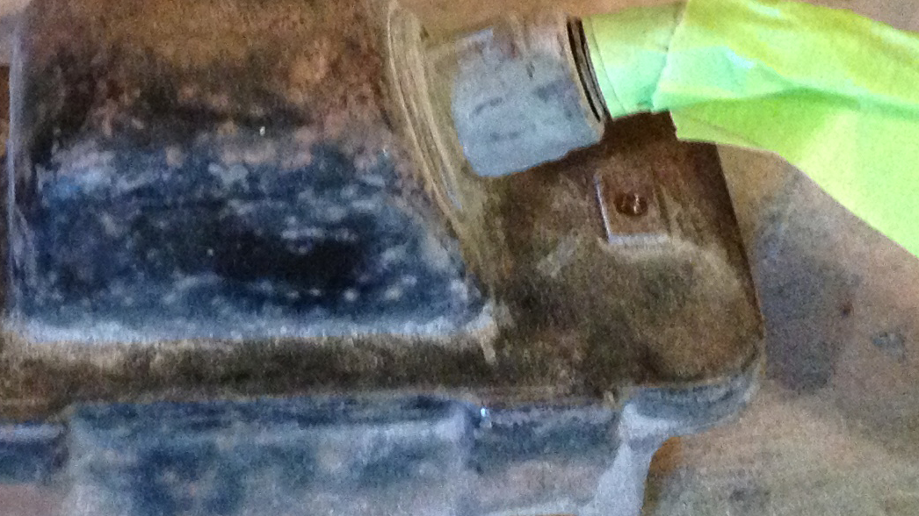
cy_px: -177
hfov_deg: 17.9
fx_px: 2899
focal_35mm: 119
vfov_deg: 10.0
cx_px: 184
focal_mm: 4.28
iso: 320
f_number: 2.4
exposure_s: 1/20
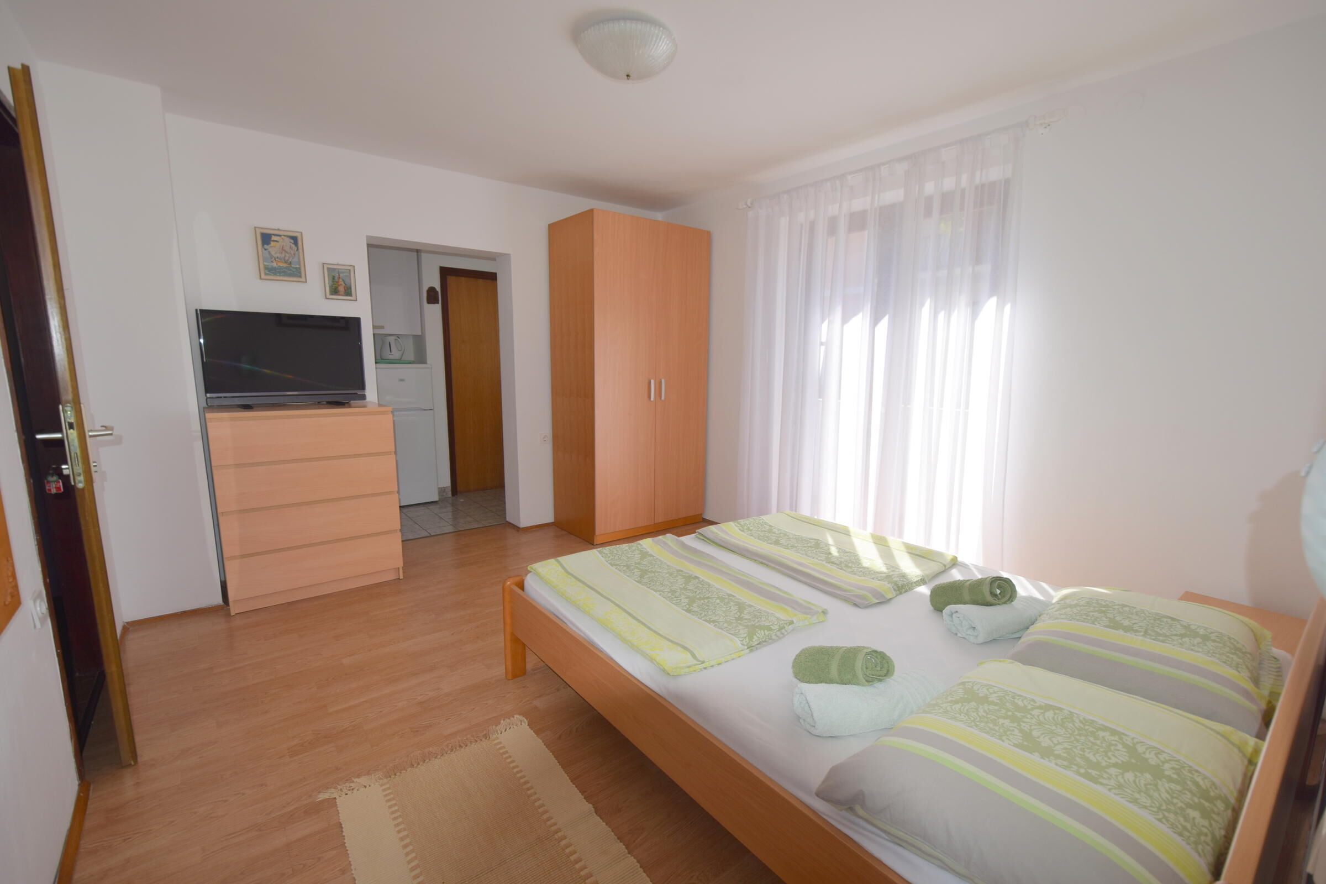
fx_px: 552
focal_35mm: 15
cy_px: 442
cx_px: 663
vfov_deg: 77.3
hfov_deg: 100.4
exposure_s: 1/200
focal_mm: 10
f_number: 5
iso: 110
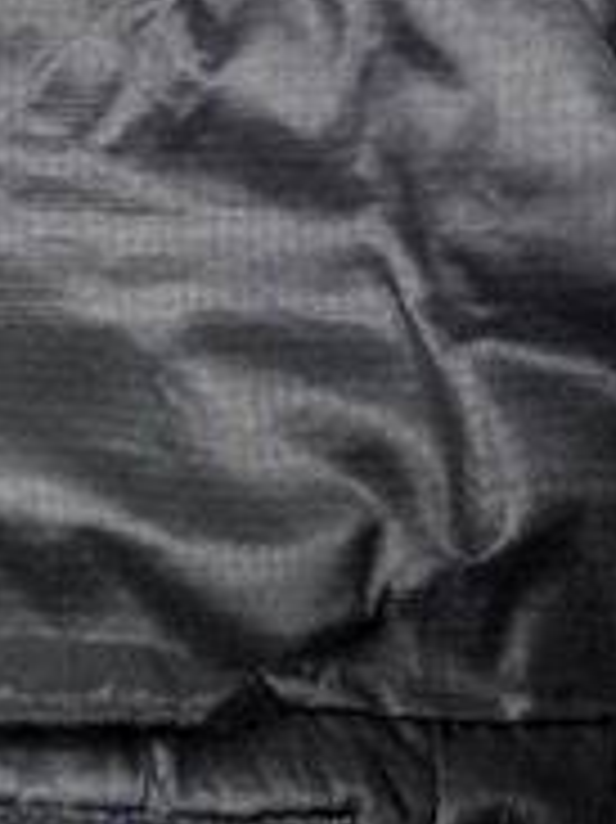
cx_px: -153
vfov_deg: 22.7
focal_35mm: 84
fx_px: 1995
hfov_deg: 16.7
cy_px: 761
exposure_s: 1/100
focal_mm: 6.76
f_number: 1.78
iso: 200
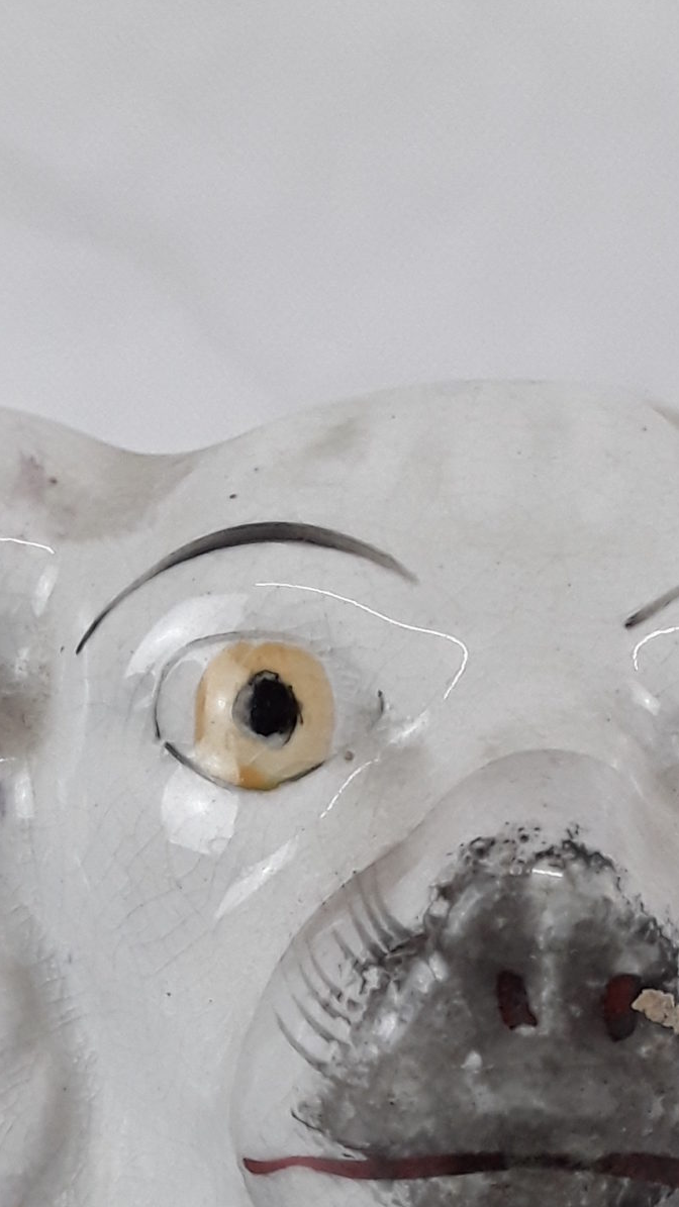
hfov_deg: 19.1
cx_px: 451
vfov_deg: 30.8
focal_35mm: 63
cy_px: 1215
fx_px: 2017
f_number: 1.9
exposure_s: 1/100
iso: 80
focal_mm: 2.91
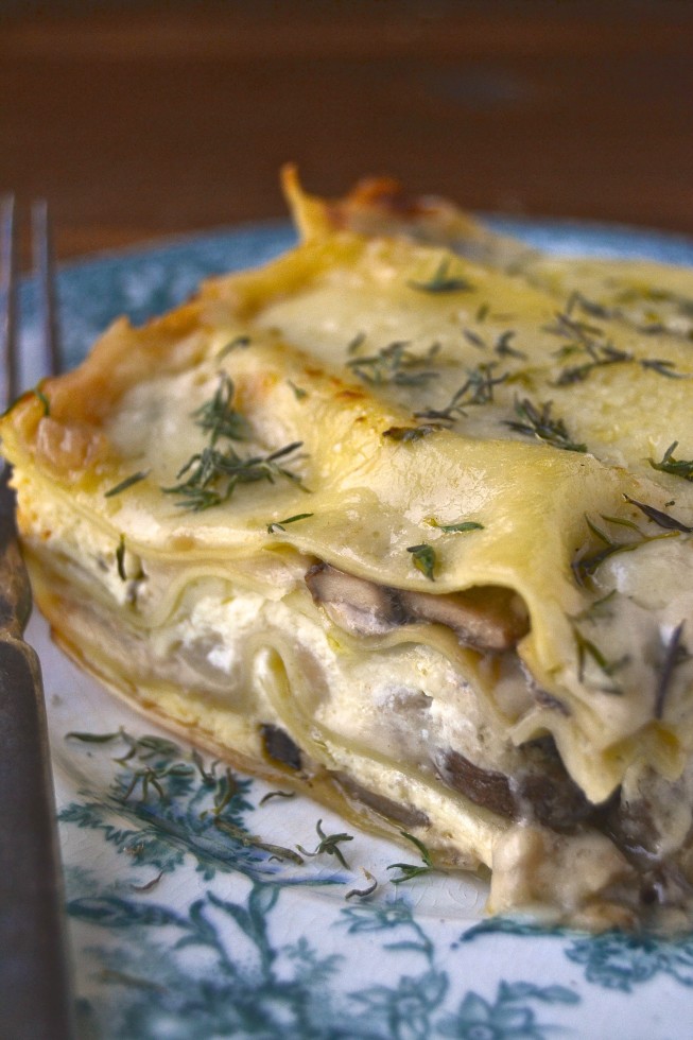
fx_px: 1950
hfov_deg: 20.2
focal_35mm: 68
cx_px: 346
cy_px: 520
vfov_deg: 29.9
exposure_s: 1/500
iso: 400
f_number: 5.3
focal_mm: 45
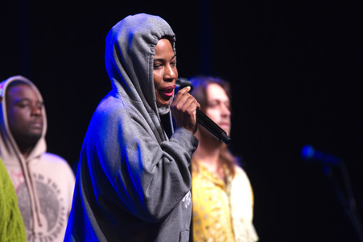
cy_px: 121
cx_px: 182
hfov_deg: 6.9
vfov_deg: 4.6
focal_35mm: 300
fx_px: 3023
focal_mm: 300
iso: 1600
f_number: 2.8
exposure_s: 1/50
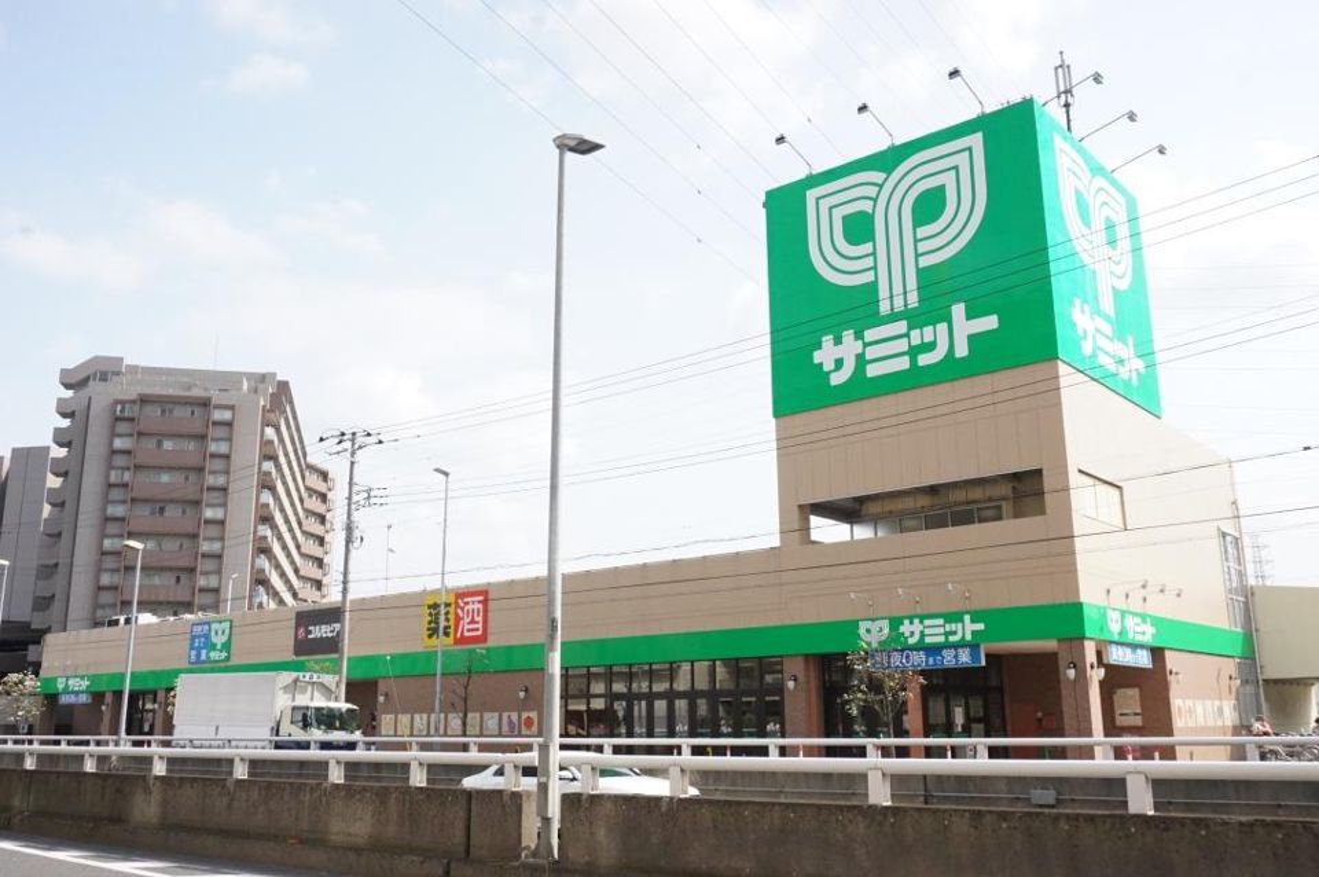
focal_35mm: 32
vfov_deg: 41.6
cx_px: 660
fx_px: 1153
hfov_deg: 59.5
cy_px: 438
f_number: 11
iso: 3200
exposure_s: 1/2500
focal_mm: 21
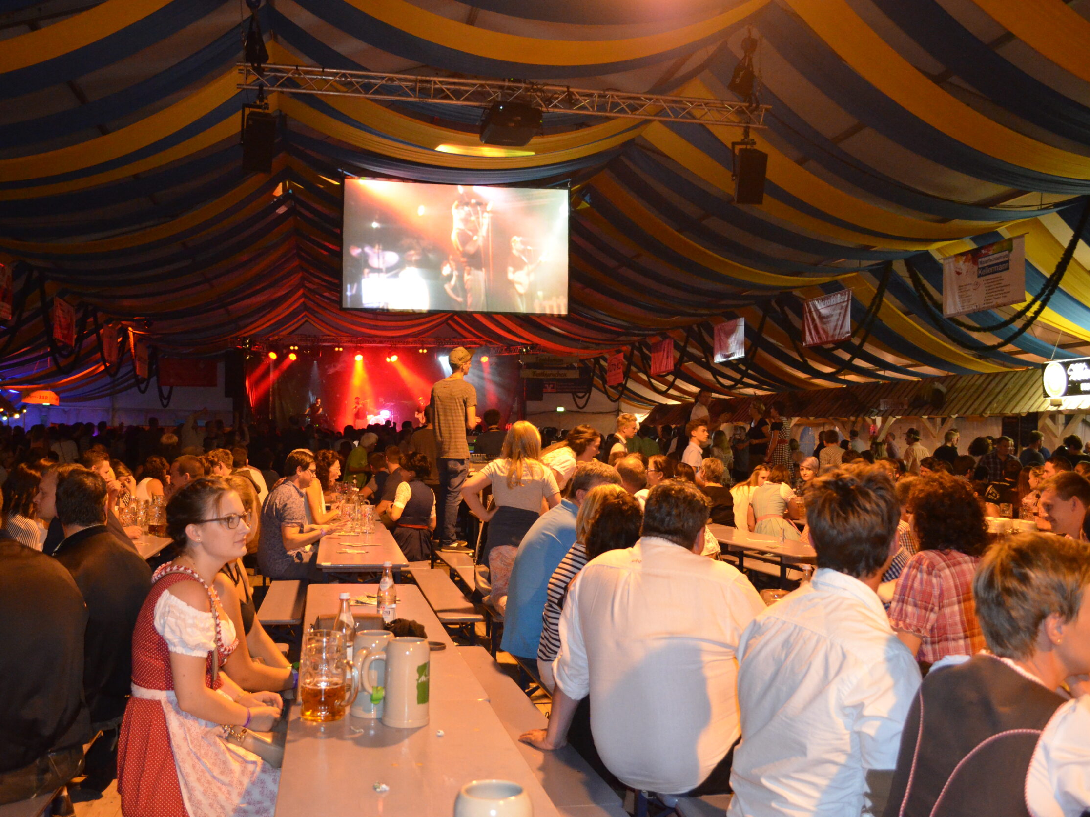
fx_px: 1039
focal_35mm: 33
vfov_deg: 42.9
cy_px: 406
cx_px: 500
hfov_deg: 55.3
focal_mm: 20
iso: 3200
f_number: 3.8
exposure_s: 1/60
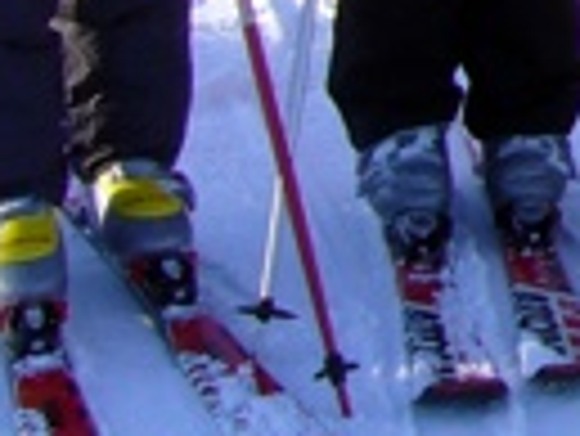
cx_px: 1511
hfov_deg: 8.2
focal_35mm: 217
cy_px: -436
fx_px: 3639
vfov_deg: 6.6
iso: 80
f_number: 5.6
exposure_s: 1/125
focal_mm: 5.8
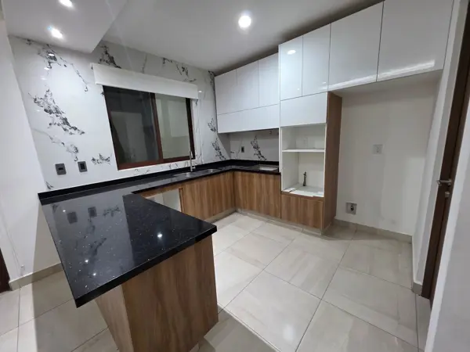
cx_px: 235
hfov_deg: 106.2
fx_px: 177
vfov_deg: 89.9
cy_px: 176
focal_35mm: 13
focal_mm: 2.2
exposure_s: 1/60
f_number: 1.9
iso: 320
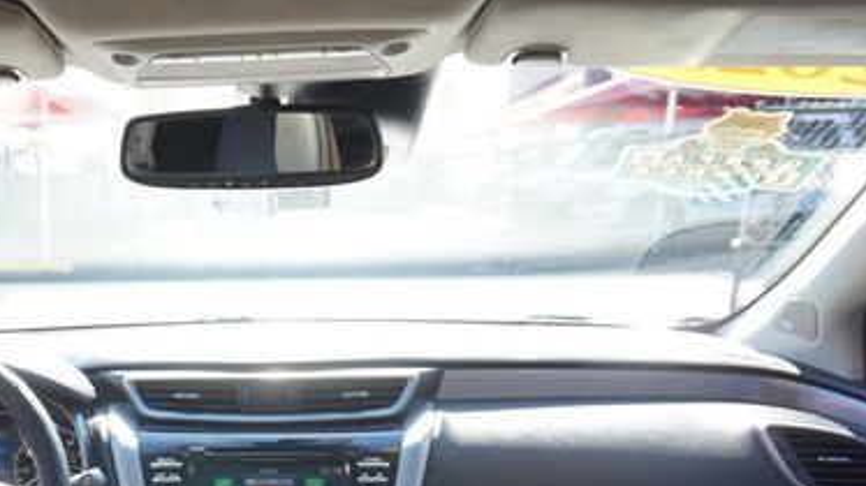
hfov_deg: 45.5
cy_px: 435
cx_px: 204
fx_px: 987
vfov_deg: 26.8
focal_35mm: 43
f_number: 4
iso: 100
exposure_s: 1/60
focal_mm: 16
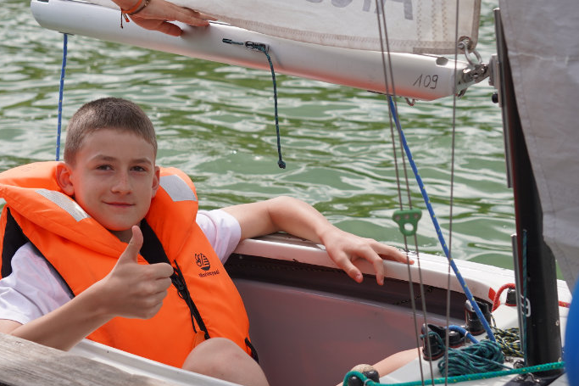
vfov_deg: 14.2
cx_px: 252
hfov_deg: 21.2
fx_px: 1544
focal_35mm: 96
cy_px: 179
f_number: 5
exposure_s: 1/400
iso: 100
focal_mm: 55
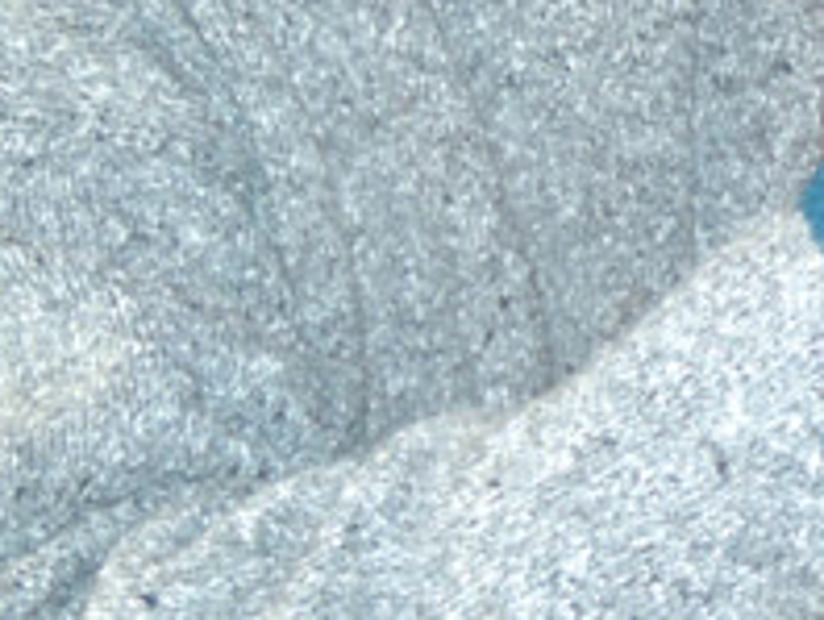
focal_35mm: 109
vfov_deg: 13.2
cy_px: -133
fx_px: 2598
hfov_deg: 16.6
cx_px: 1186
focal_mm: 6.4
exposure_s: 1/30
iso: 80
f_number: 3.6
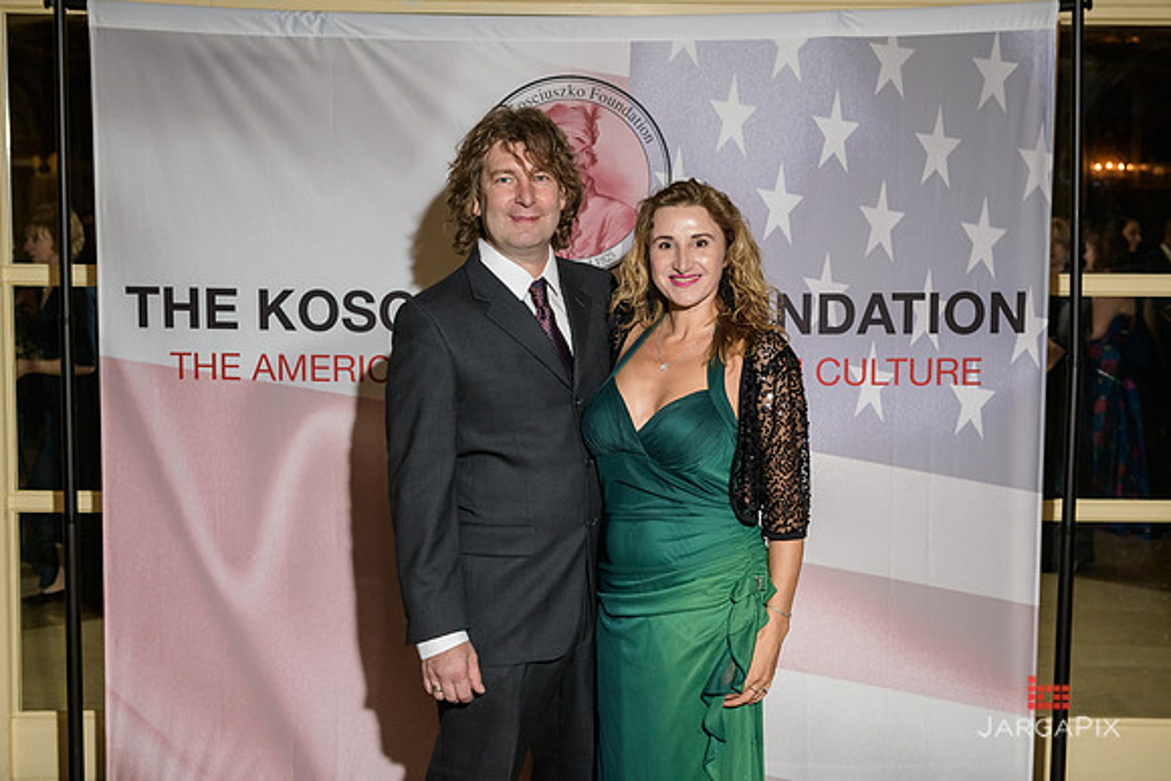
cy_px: 390
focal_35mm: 48
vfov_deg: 28.1
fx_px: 1562
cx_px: 586
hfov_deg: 41.1
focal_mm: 48
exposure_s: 1/100
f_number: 5
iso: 800
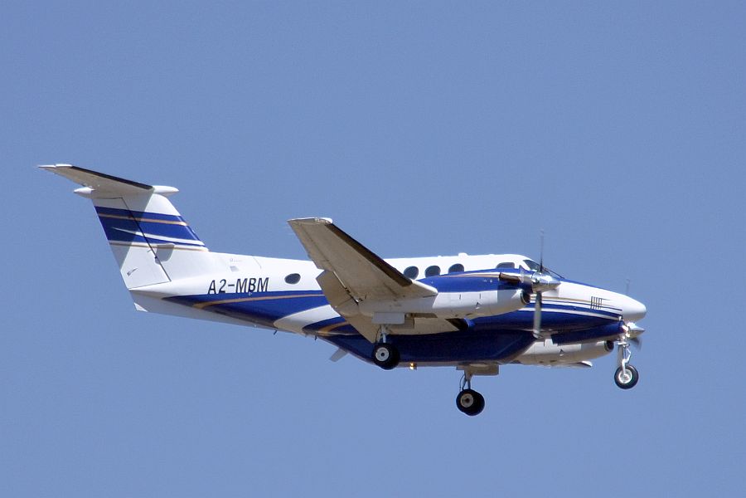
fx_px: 9324
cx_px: 373
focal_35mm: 450
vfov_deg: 3.1
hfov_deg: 4.6
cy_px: 249
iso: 200
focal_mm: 300
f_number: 7.1
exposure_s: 1/1000
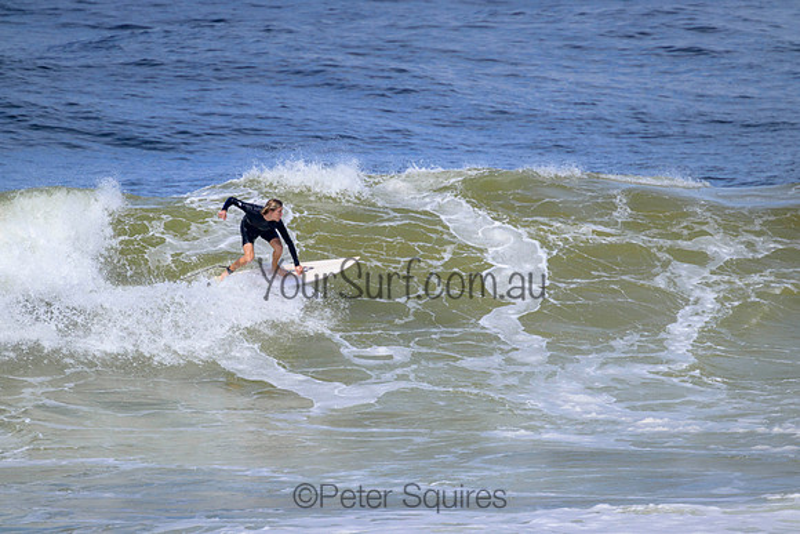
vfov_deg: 1.7
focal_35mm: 800
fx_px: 17781
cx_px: 400
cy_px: 267
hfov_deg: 2.6
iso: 720
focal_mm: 800
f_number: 11
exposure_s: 1/2000
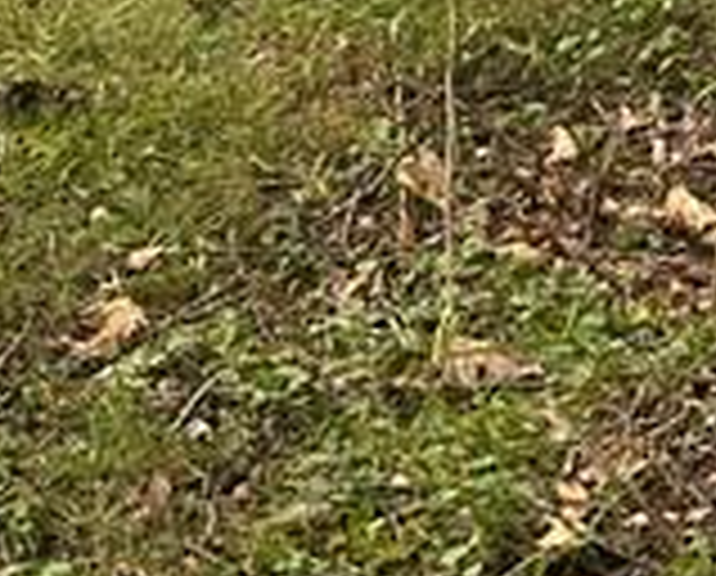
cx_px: 1193
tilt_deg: -8.9
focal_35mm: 163
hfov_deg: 11.2
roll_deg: -1.1
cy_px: -594
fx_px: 3463
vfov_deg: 8.9
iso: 50
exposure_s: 1/1124
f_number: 1.5
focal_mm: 5.7
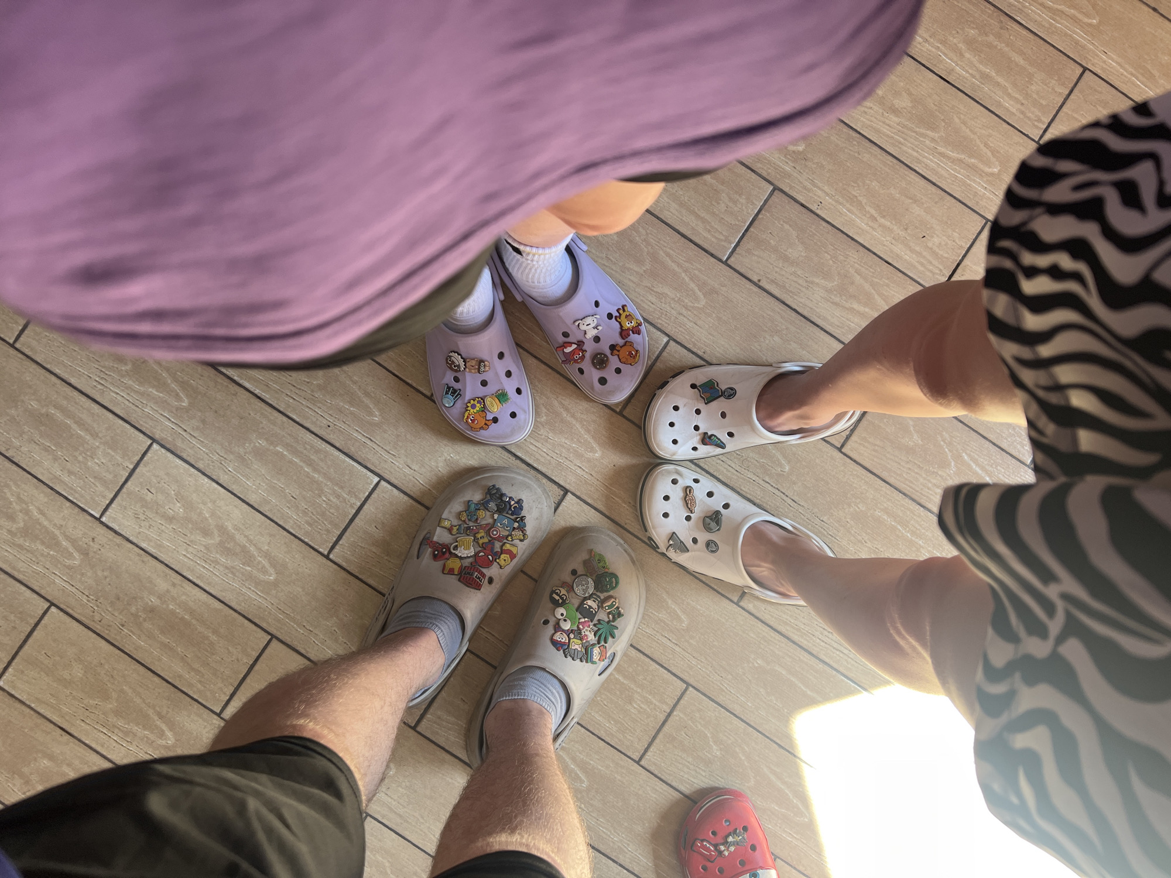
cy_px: 439
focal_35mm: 26
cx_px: 586
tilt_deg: -88.9
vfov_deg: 53.1
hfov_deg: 67.3
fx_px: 880
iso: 80
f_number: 1.5
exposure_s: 1/121
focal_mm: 5.7
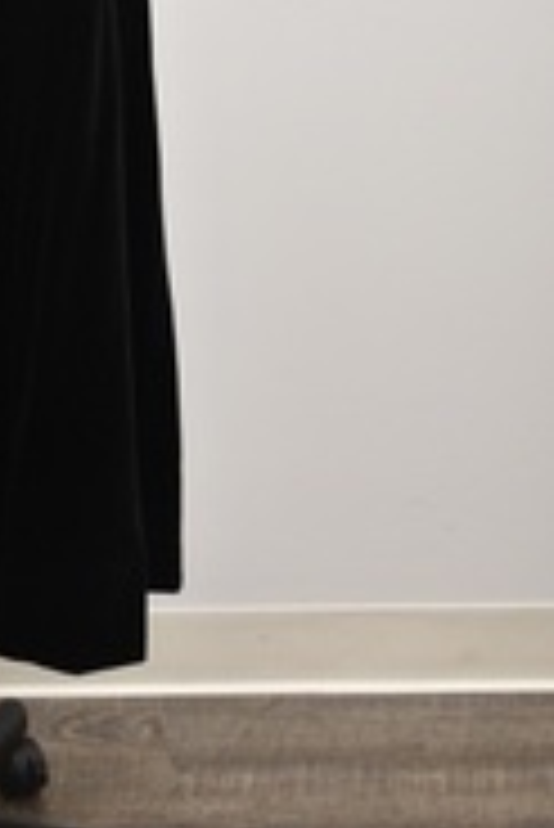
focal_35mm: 88
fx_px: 2027
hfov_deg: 15.0
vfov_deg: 22.2
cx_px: -113
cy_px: -9
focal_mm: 24
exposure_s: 1/80
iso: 1000
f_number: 4.5
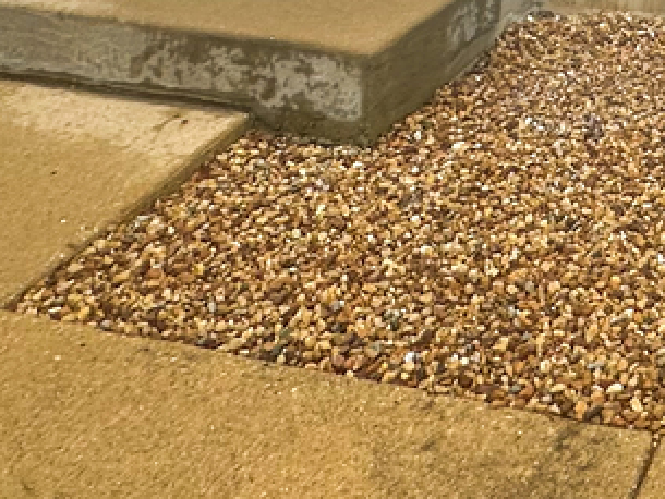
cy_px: -464
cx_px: 724
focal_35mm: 66
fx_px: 1268
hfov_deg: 27.1
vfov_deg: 17.1
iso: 40
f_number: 2.2
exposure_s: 1/350
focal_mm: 2.22
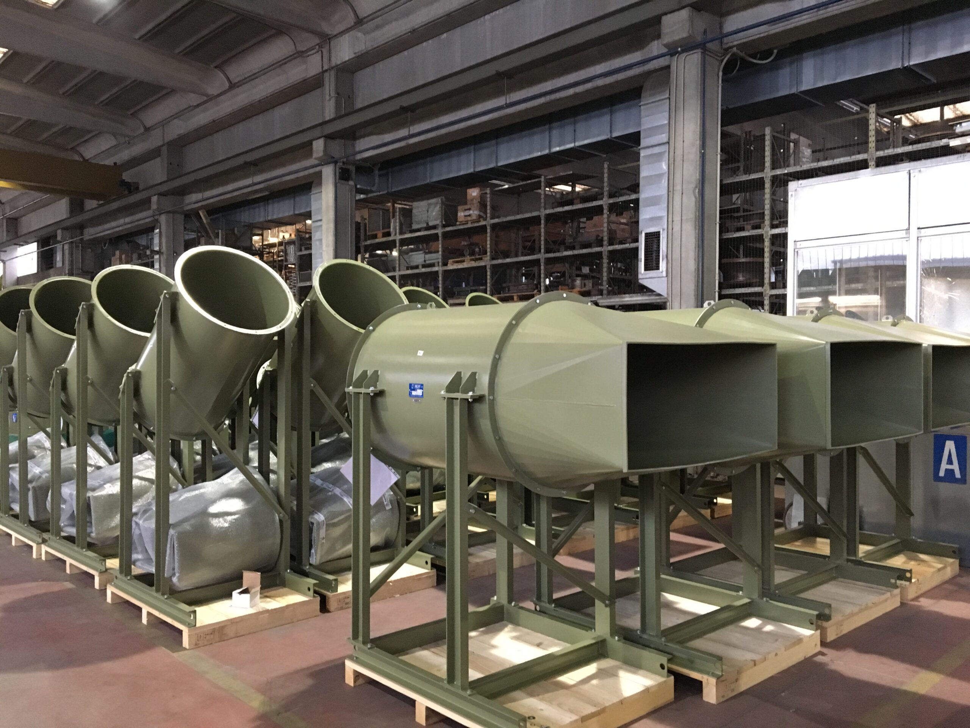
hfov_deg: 61.7
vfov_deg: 48.2
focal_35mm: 29
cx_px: 485
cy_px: 364
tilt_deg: -1.3
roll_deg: -0.8
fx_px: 813
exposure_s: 1/17
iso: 250
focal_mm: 4.15
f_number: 2.2
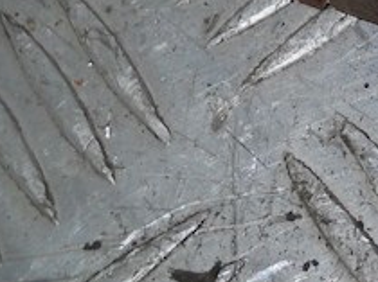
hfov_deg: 15.1
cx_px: 477
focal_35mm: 125
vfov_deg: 11.4
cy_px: -122
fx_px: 1363
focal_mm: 6.72
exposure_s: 1/30
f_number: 5.5
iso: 80
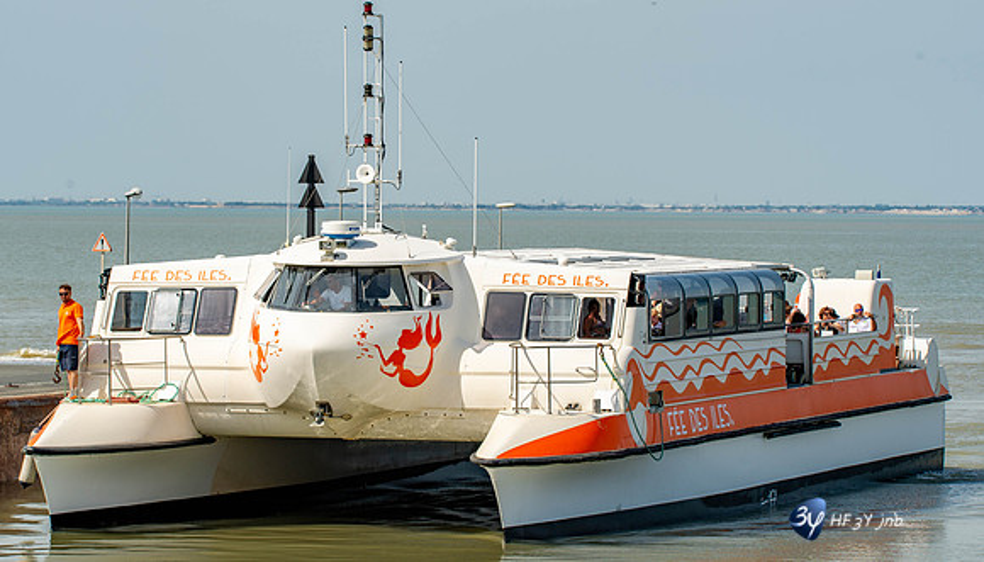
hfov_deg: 10.7
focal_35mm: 200
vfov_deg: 6.1
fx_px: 5231
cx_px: 460
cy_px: 282
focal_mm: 170
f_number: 10
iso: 100
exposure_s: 1/400
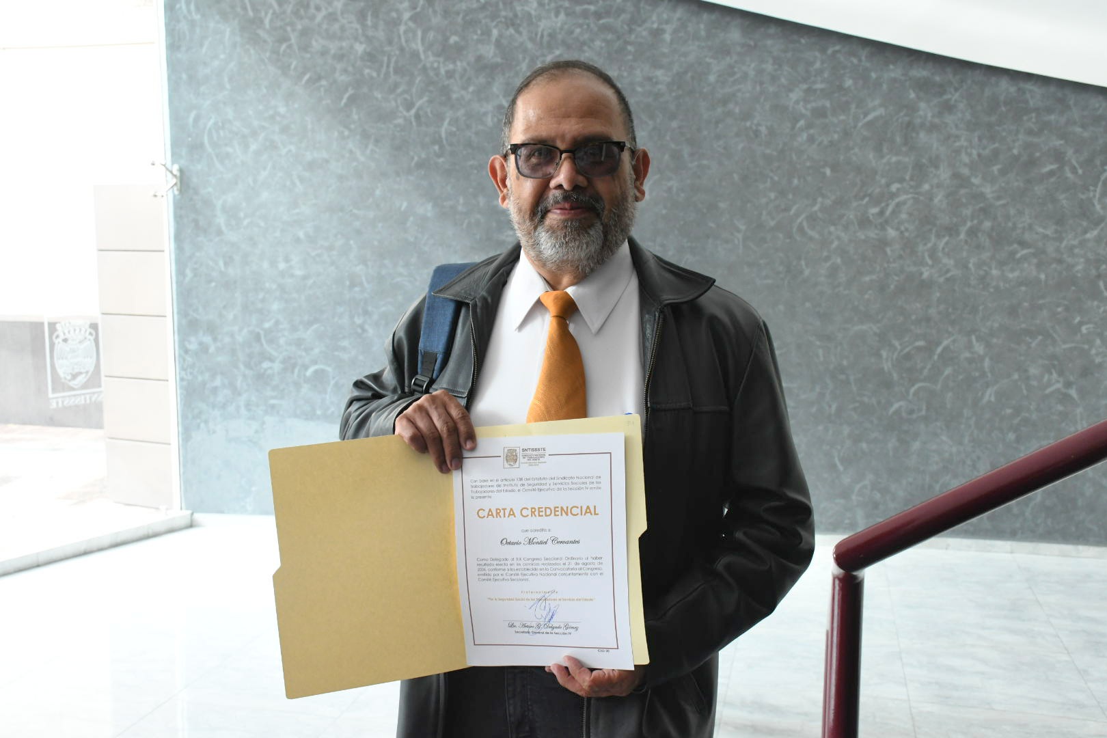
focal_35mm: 36
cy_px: 369
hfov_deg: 53.1
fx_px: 1107
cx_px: 554
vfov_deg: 36.9
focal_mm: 24
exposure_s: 1/161
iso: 1600
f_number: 9
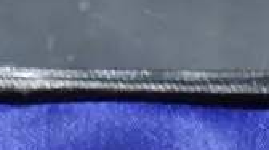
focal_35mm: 293
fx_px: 2087
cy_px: 603
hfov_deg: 7.2
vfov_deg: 3.9
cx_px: 461
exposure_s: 1/60
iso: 400
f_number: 4.7
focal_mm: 22
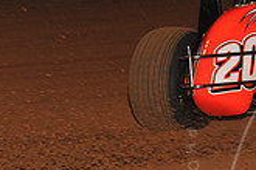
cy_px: 0
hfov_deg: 5.6
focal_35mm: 368
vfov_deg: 3.7
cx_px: 278
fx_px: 2617
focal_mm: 105
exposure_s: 1/320
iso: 1000
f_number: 7.1
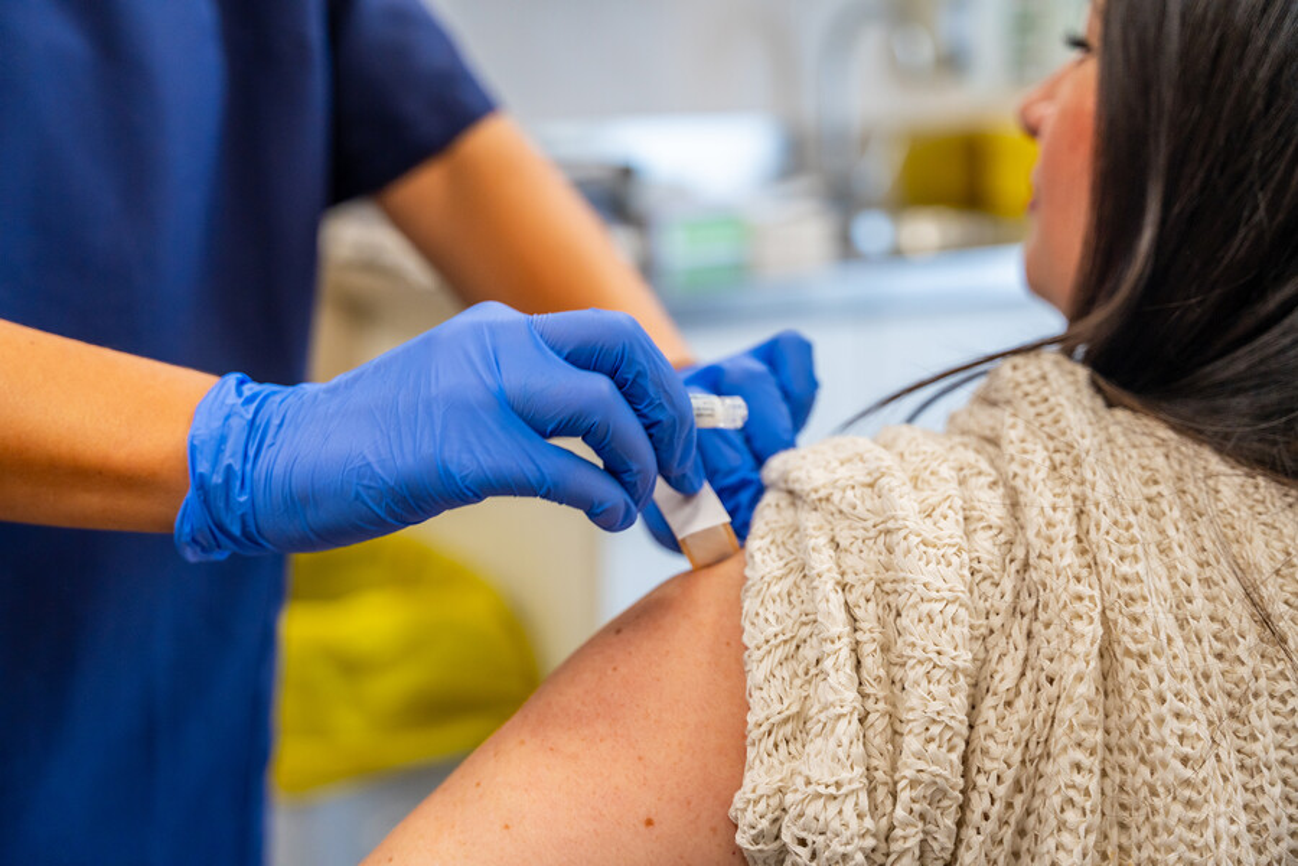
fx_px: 1702
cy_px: 433
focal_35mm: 47
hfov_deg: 41.8
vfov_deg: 28.5
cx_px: 649
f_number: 2.8
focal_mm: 47.2
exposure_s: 1/160
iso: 800
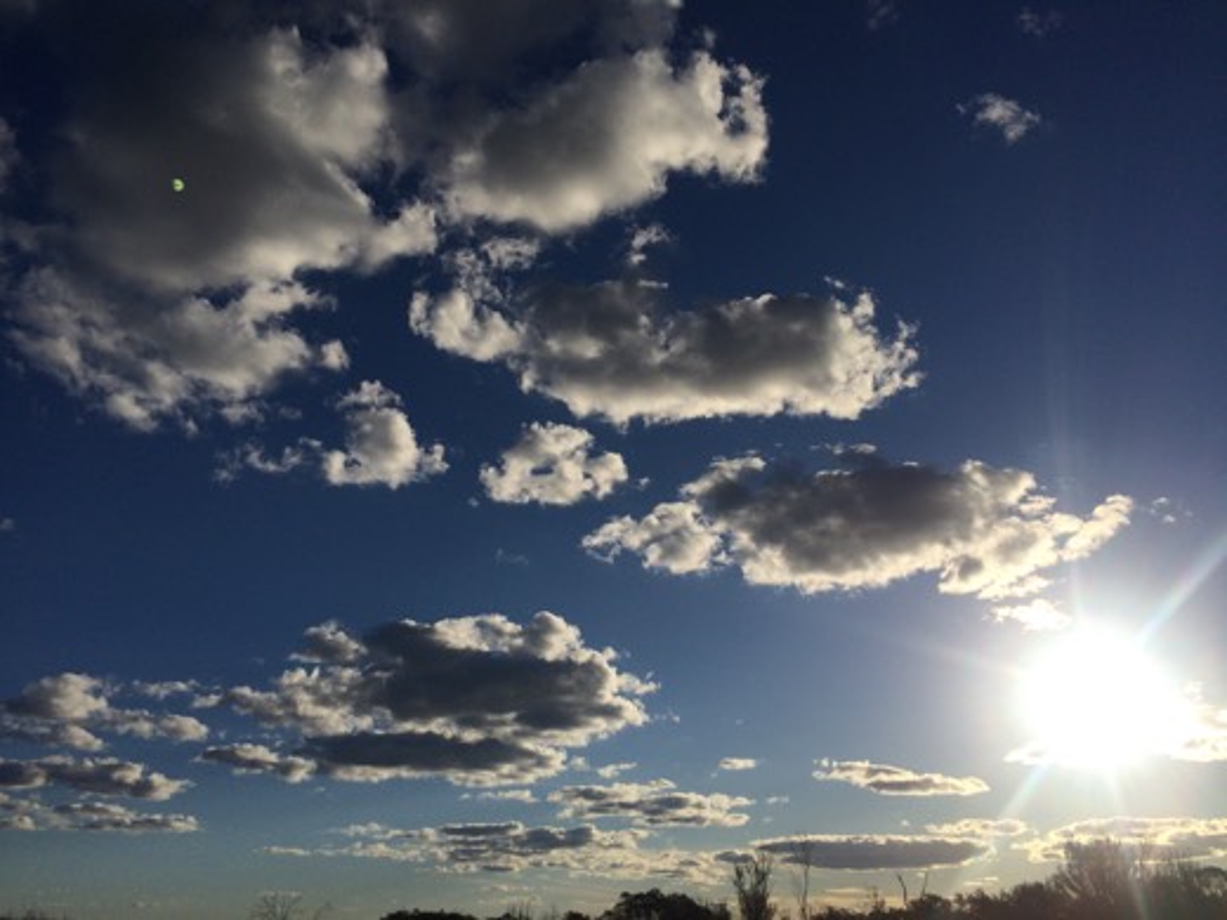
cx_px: 614
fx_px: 1028
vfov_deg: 48.2
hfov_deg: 61.7
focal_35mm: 29
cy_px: 460
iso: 40
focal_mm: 4.15
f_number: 2.2
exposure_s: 1/10309
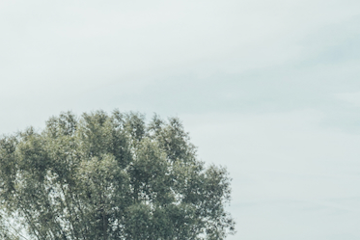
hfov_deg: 17.0
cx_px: 133
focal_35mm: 120
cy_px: 348
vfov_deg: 11.0
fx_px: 1200
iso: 100
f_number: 4.5
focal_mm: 35
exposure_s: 1/125
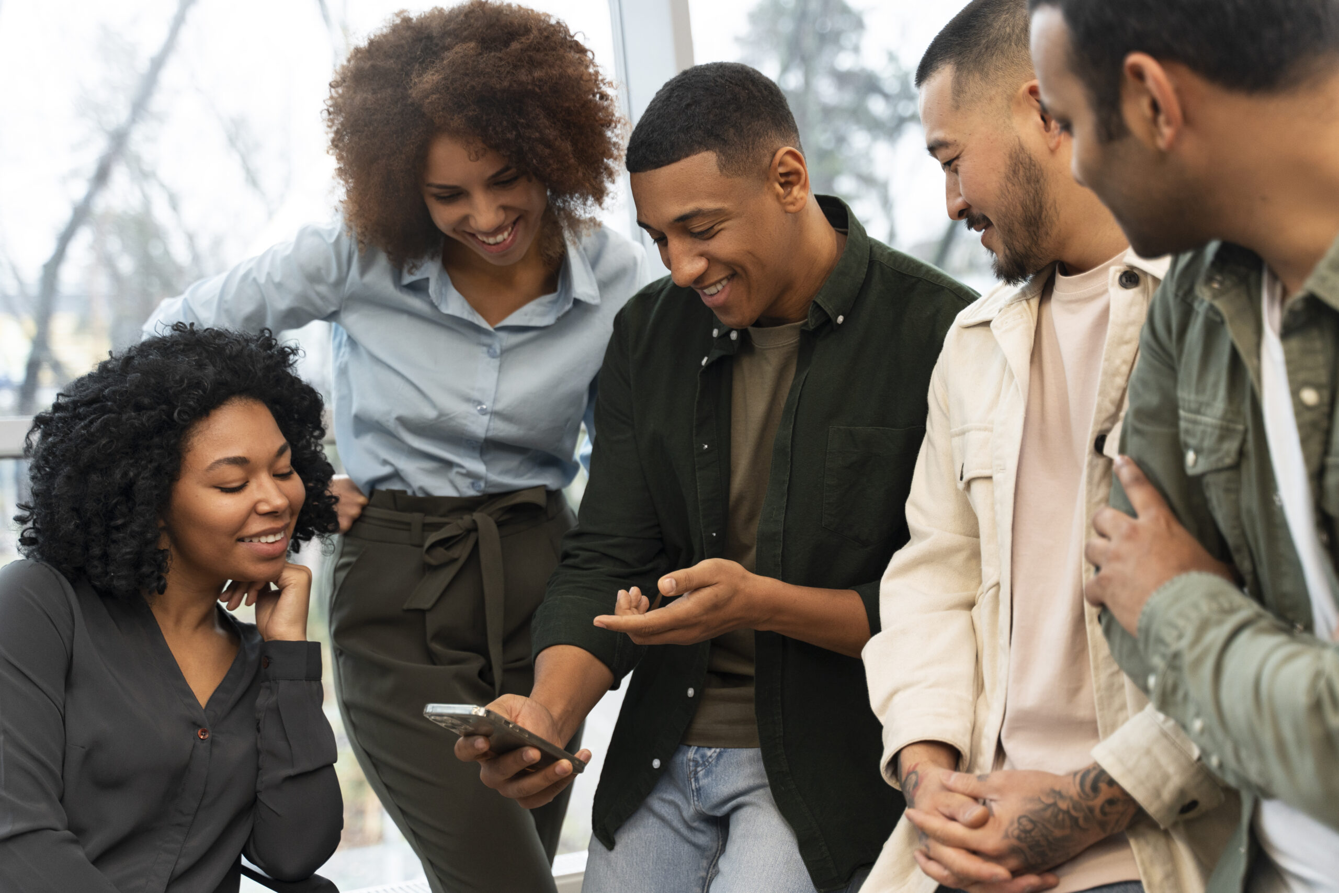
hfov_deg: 39.6
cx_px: 670
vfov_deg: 27.0
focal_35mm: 50
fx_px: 1860
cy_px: 446
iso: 800
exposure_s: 1/125
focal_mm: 50
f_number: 2.8
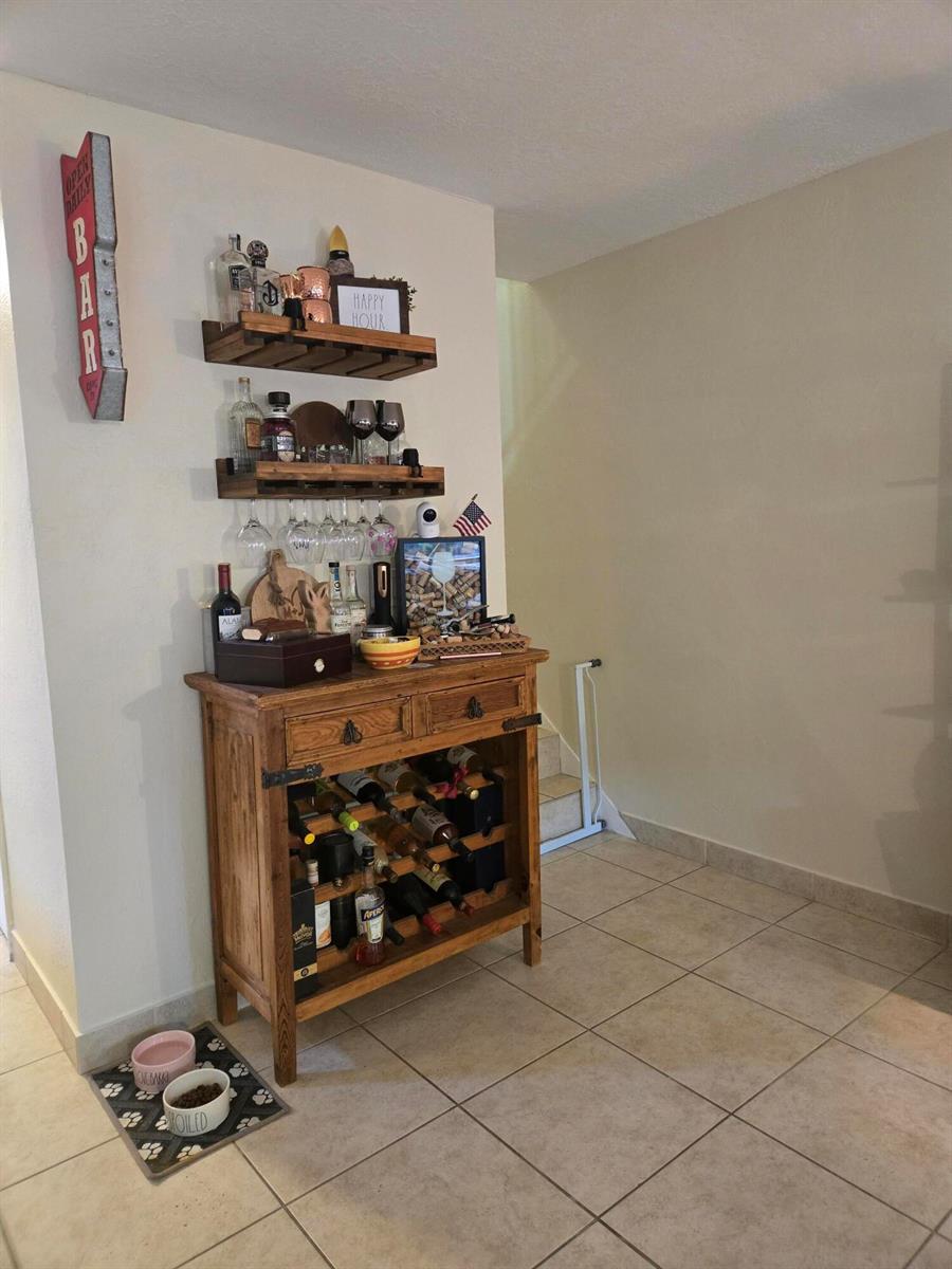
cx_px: 476
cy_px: 634
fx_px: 843
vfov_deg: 73.9
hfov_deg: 58.9
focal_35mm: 23
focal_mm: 5.4
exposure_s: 1/60
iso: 640
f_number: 1.8
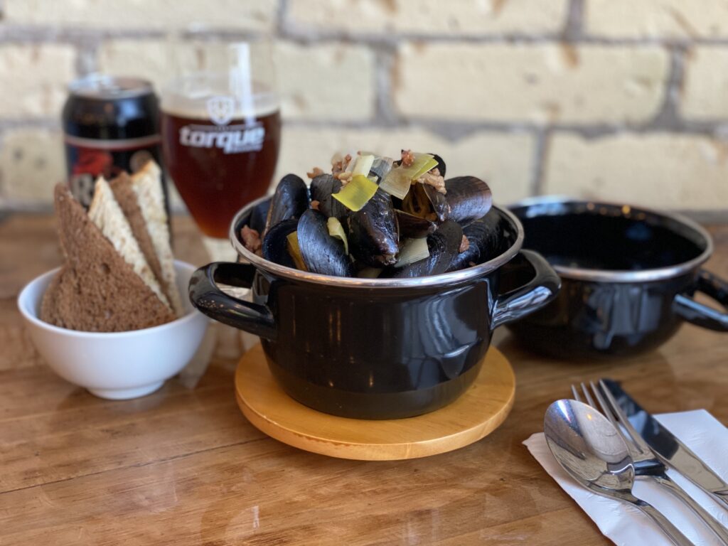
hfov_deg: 36.8
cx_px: 364
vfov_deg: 28.0
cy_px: 273
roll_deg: -1.2
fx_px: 1094
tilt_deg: -20.7
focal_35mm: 52
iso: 160
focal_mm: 6
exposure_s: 1/60
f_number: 2
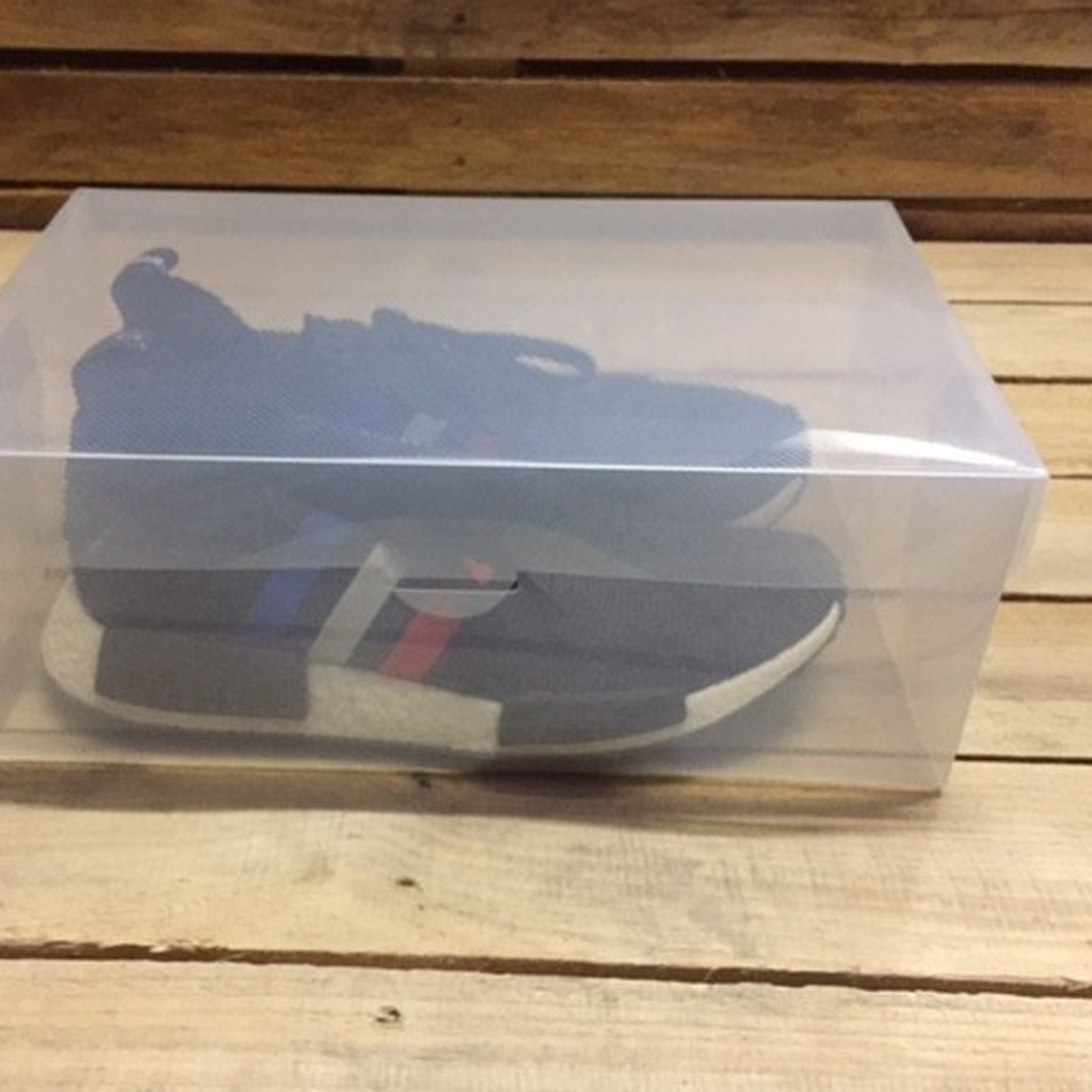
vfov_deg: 47.2
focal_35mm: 35
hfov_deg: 47.1
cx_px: 461
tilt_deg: -35.5
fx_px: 1249
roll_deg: +1.8
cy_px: 538
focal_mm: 4.15
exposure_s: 1/17
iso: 400
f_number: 2.2
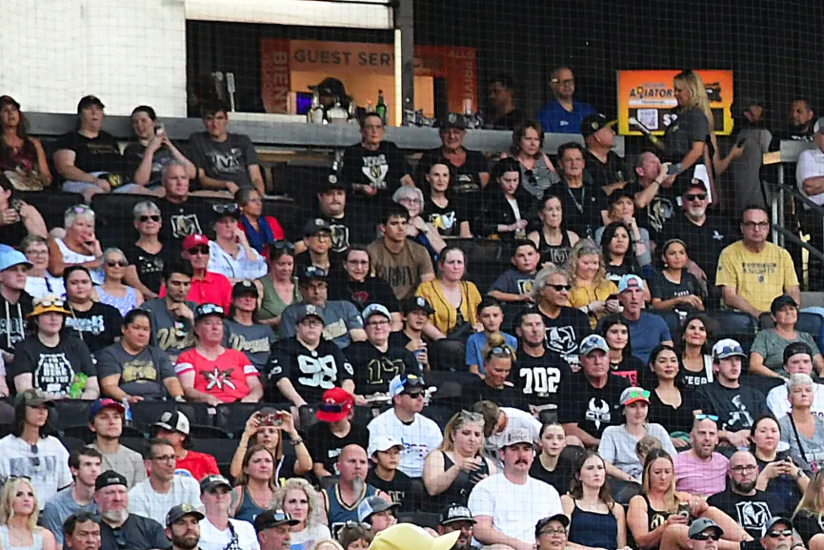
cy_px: 602
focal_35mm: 355
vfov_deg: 3.9
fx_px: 8126
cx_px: 1139
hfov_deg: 5.8
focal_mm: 80
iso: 1600
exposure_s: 1/640
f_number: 4.5
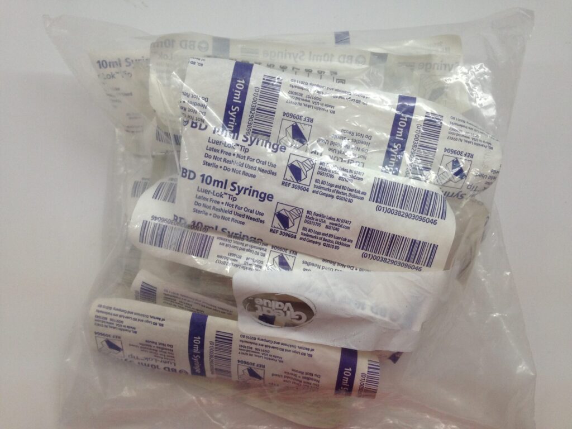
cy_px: 214
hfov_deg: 55.4
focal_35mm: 33
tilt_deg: -84.0
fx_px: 545
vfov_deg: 42.9
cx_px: 286
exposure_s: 1/120
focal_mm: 4.12
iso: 80
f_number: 2.4
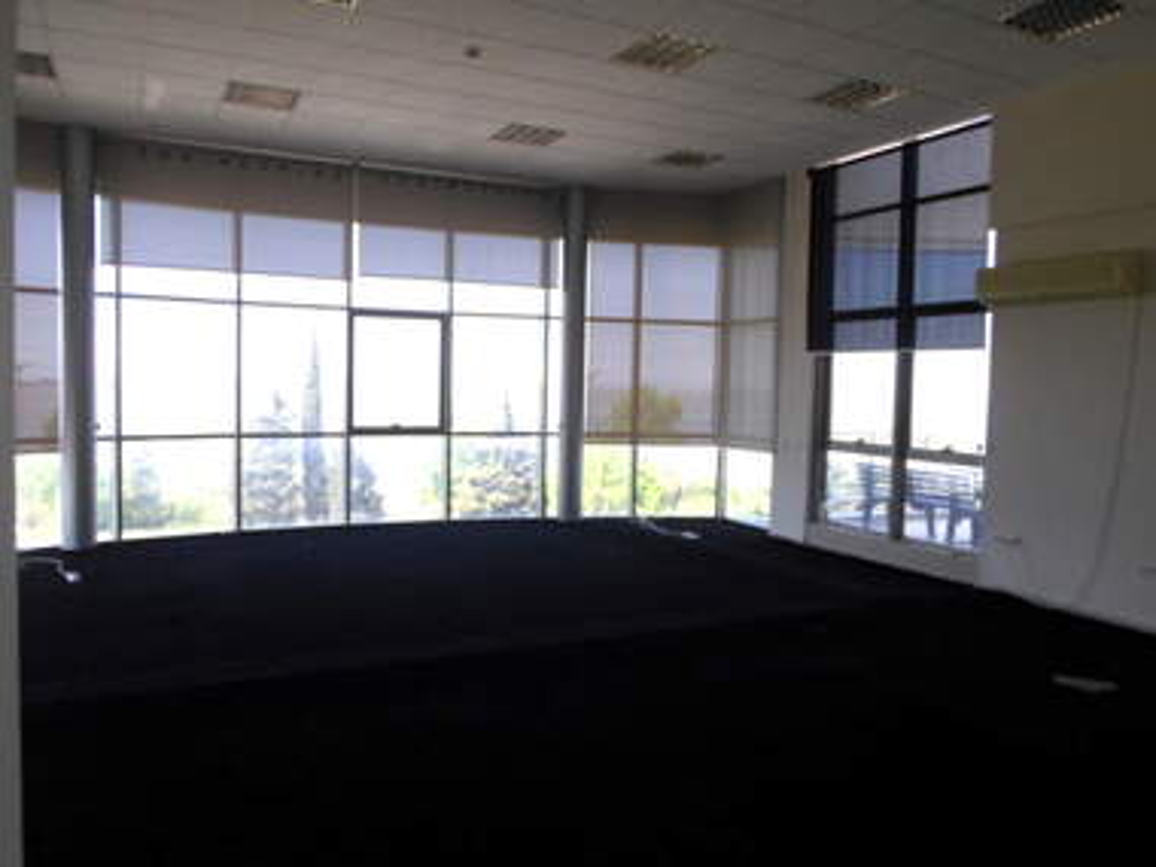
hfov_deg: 69.4
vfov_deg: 54.9
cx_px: 578
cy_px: 434
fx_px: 835
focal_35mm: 25
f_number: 2.5
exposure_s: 1/250
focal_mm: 4.5
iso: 80
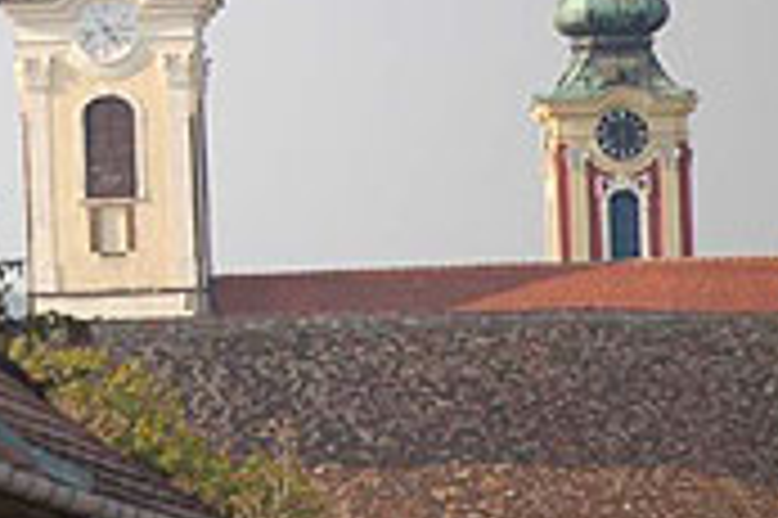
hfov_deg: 2.6
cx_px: -126
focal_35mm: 782
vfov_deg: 1.8
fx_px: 16884
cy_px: 65
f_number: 5.6
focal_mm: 200
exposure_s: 1/1600
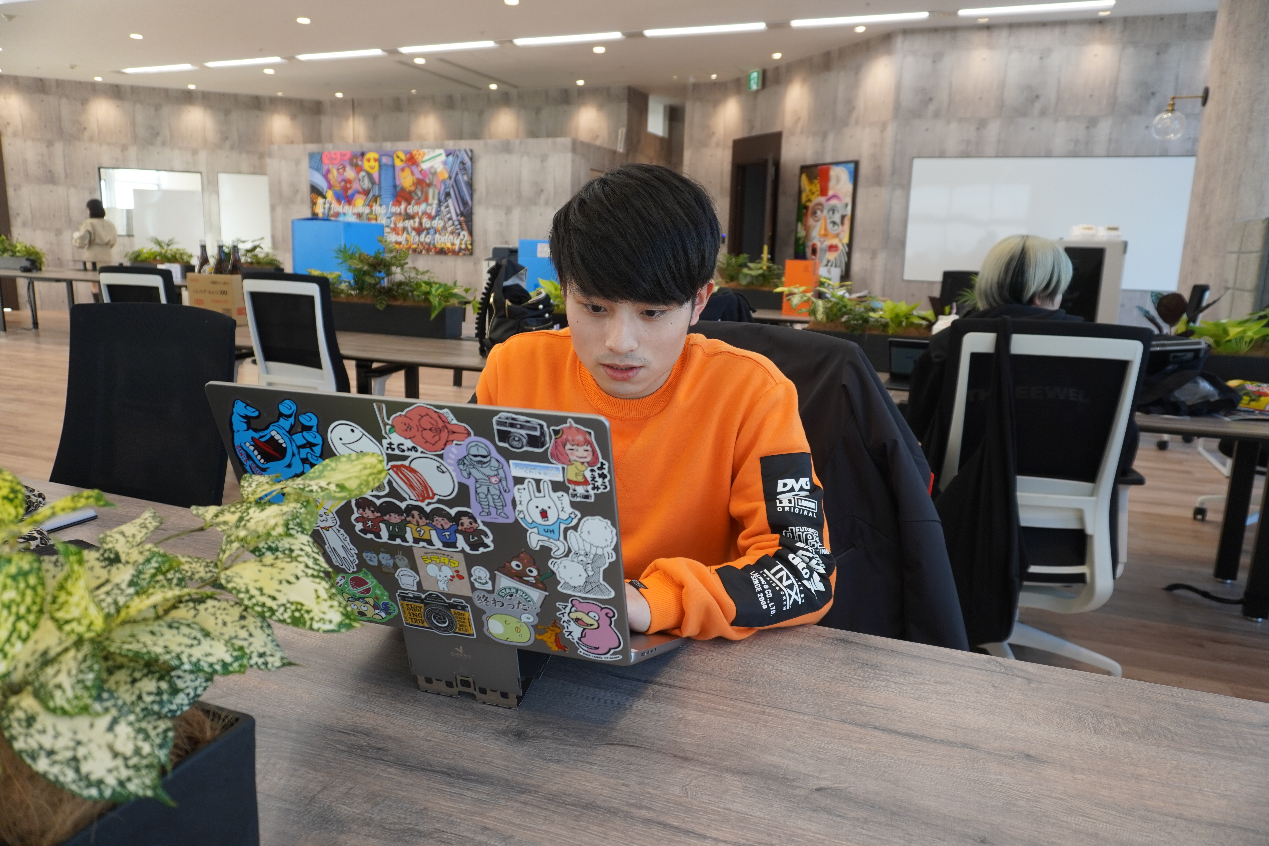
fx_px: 846
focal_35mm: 24
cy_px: 423
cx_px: 634
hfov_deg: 73.7
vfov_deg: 53.1
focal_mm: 16
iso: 250
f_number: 4
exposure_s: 1/160
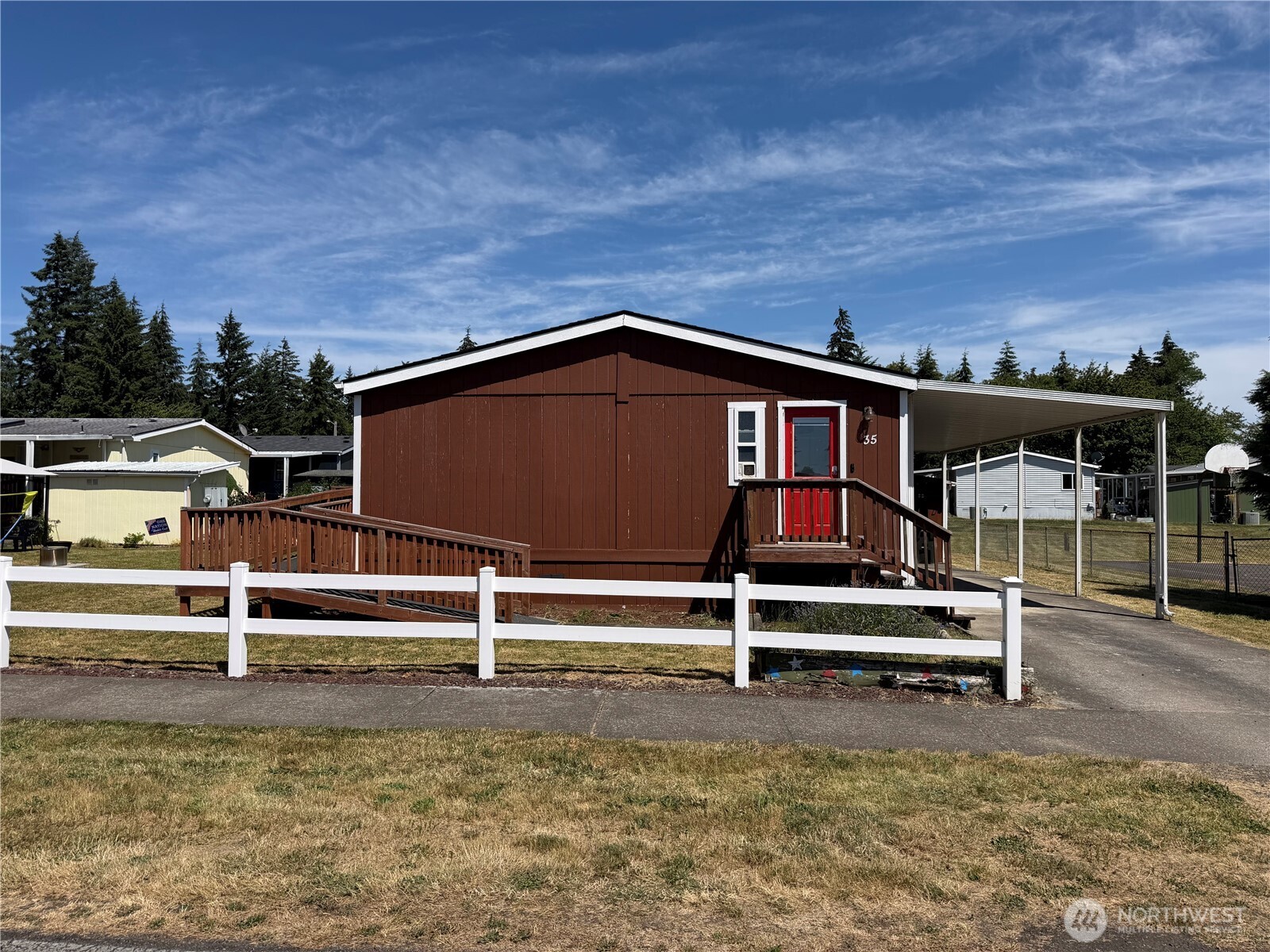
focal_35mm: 24
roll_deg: -0.4
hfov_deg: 71.6
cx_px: 635
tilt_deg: +2.0
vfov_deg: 56.8
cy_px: 476
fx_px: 881
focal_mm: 6.76
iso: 80
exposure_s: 1/6711
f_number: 1.78
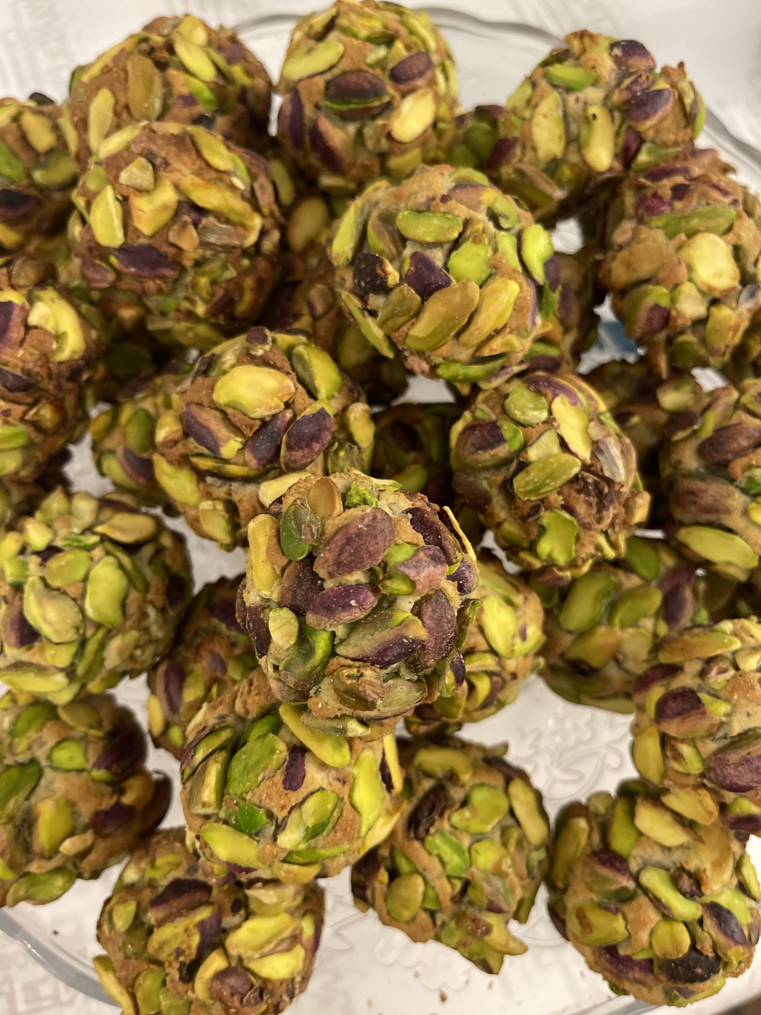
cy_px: 508
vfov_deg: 67.3
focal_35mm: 26
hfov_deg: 53.1
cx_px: 380
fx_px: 762
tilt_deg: -74.8
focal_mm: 5.1
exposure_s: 1/50
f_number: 1.6
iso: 400
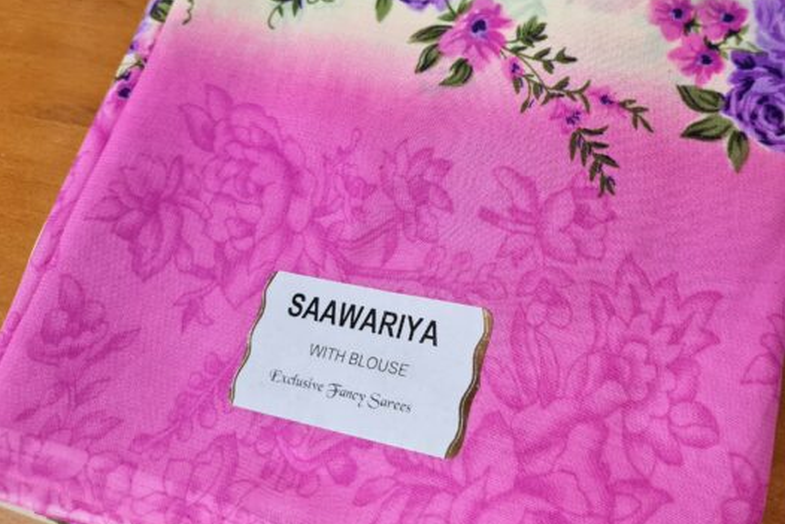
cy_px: 162
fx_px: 785
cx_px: 497
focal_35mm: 36
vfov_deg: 36.4
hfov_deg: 52.5
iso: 100
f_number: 1.8
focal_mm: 5.4
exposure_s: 1/120
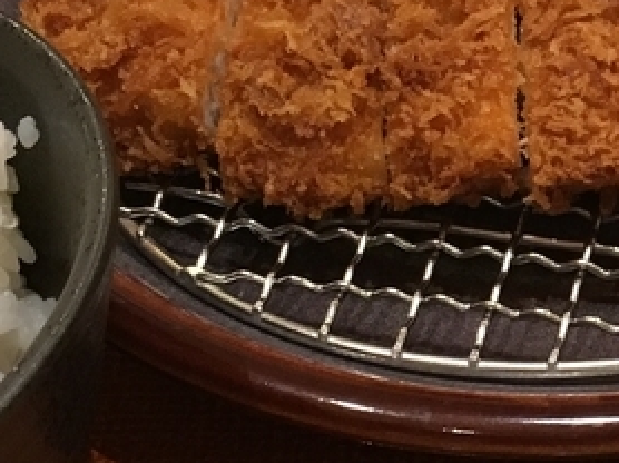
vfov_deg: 13.8
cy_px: 220
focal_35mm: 107
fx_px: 1912
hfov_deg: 17.8
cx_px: 664
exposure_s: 1/30
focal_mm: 4.15
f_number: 2.2
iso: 200
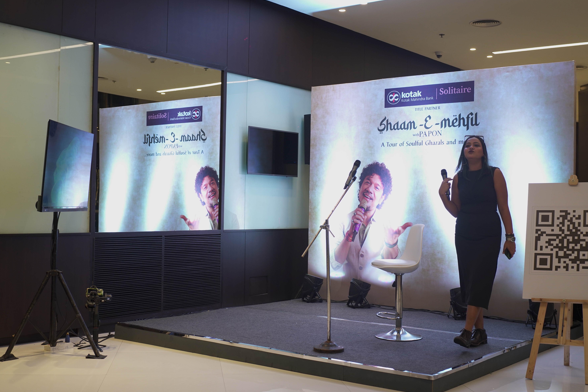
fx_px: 751
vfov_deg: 29.2
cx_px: 293
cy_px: 198
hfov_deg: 42.7
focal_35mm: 46
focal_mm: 45
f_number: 4
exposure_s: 1/200
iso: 800
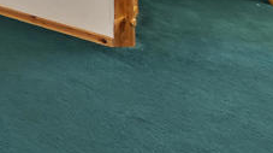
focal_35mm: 71
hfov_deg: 17.9
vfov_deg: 12.6
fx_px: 513
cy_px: -231
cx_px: -299
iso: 400
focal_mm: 10
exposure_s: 1/30
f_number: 8
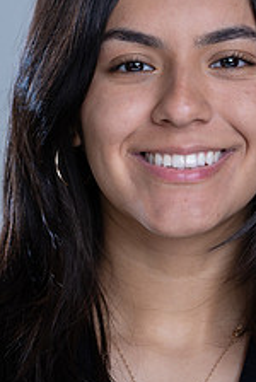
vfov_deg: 5.7
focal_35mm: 359
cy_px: 174
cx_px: 188
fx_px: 3817
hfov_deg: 3.8
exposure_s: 1/200
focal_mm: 179
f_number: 5.6
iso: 160
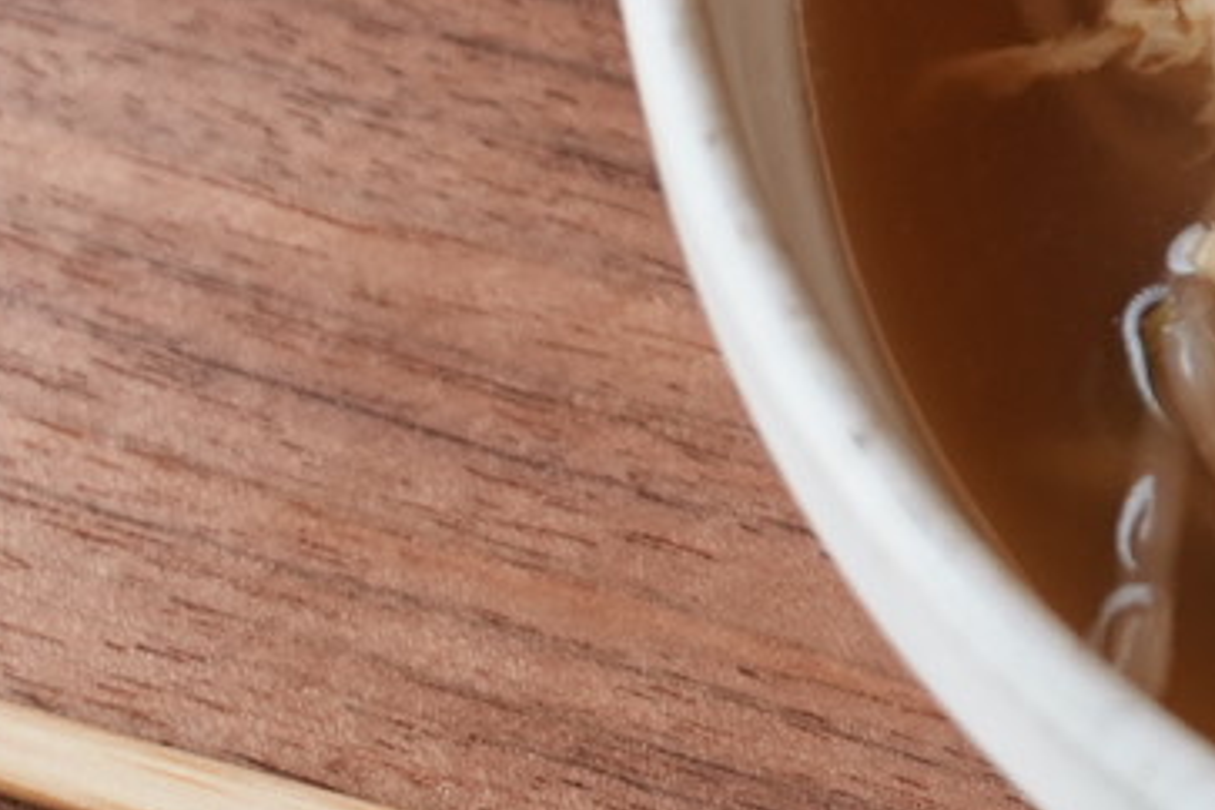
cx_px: 1372
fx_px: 6007
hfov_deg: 11.4
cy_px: -556
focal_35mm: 178
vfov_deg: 7.5
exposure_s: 1/40
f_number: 6.3
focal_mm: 40
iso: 400
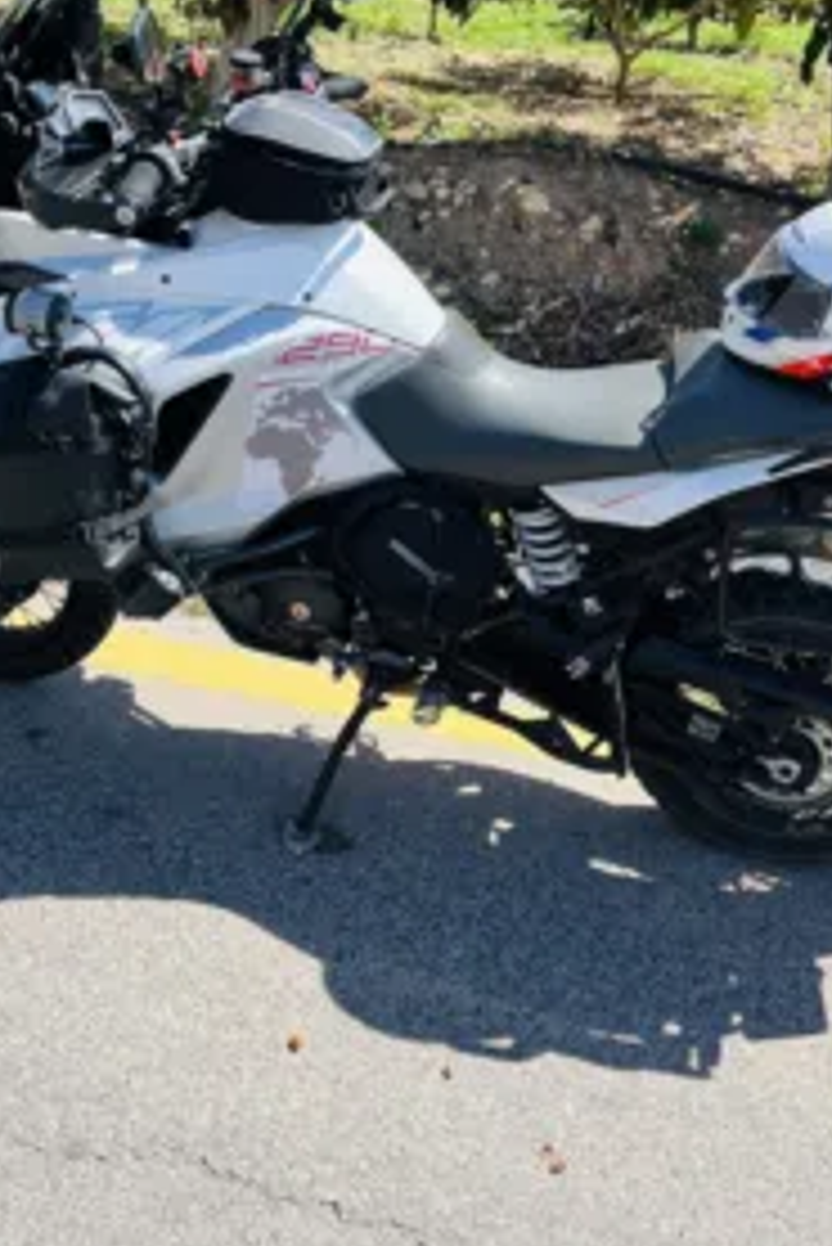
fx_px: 1350
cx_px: 450
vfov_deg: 48.2
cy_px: 364
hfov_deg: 34.2
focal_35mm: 39
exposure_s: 1/1776
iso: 50
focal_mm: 5.1
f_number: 1.6
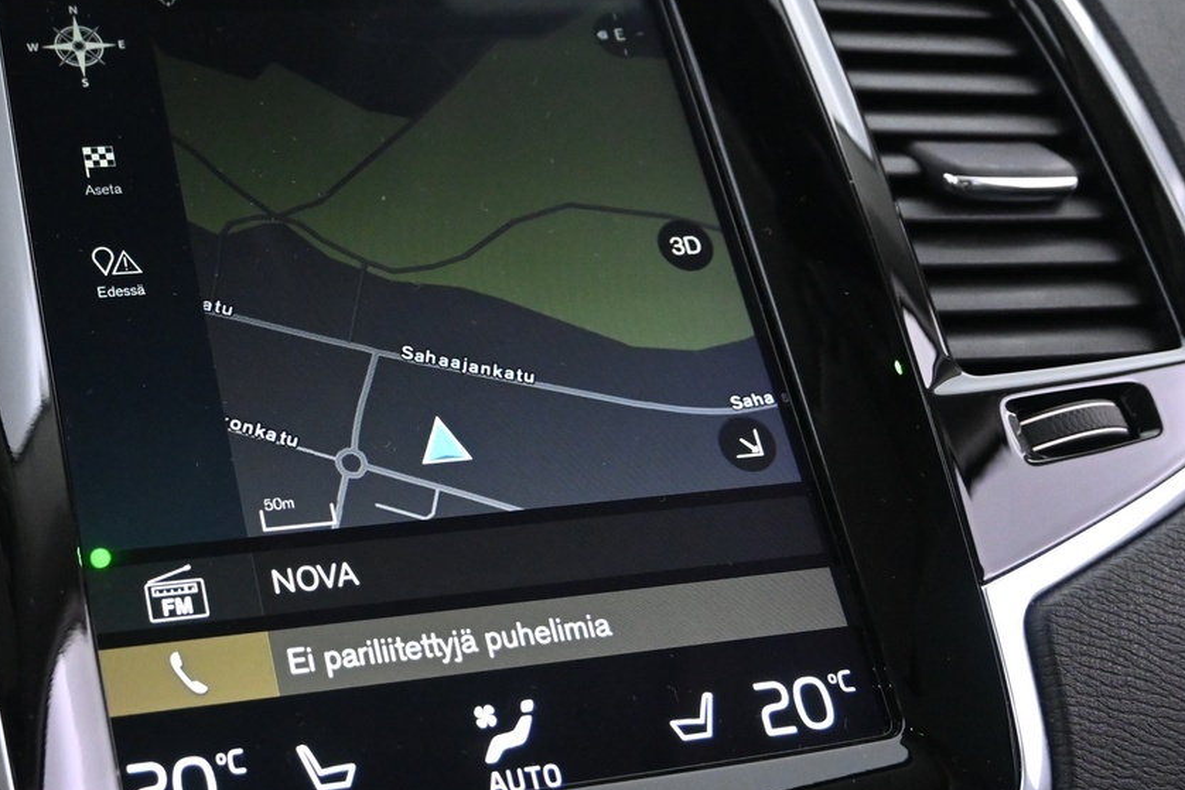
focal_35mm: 59
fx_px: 1957
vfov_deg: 22.8
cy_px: 427
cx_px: 298
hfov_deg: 33.0
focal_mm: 20.5
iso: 3200
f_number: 3.8
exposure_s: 1/30
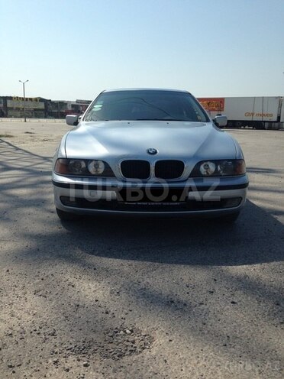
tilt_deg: -8.3
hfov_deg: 42.9
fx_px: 361
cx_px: 142
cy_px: 190
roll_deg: -2.5
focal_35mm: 33
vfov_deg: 55.4
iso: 50
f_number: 2.4
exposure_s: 1/2262
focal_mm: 4.12
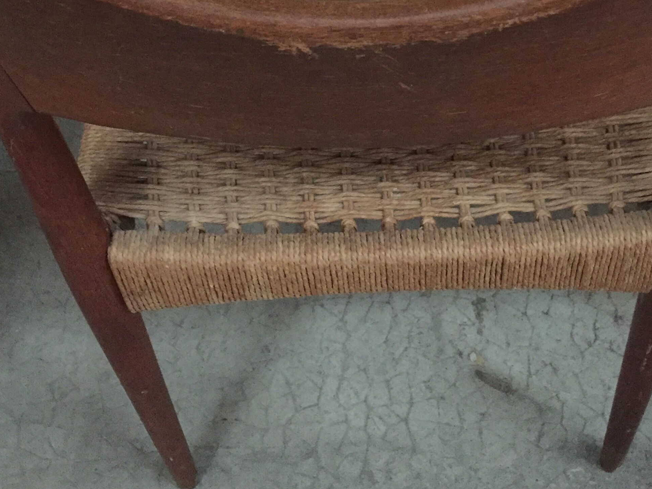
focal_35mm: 49
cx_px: 382
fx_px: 923
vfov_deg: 29.0
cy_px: 99
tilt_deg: -51.1
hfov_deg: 38.8
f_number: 2.2
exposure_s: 1/17
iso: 800
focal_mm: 4.15
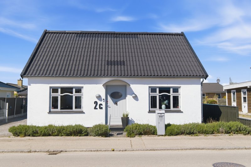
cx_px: 126
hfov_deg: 61.9
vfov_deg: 43.6
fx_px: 209
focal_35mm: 30
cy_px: 84
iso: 200
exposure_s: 1/500
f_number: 8
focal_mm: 20
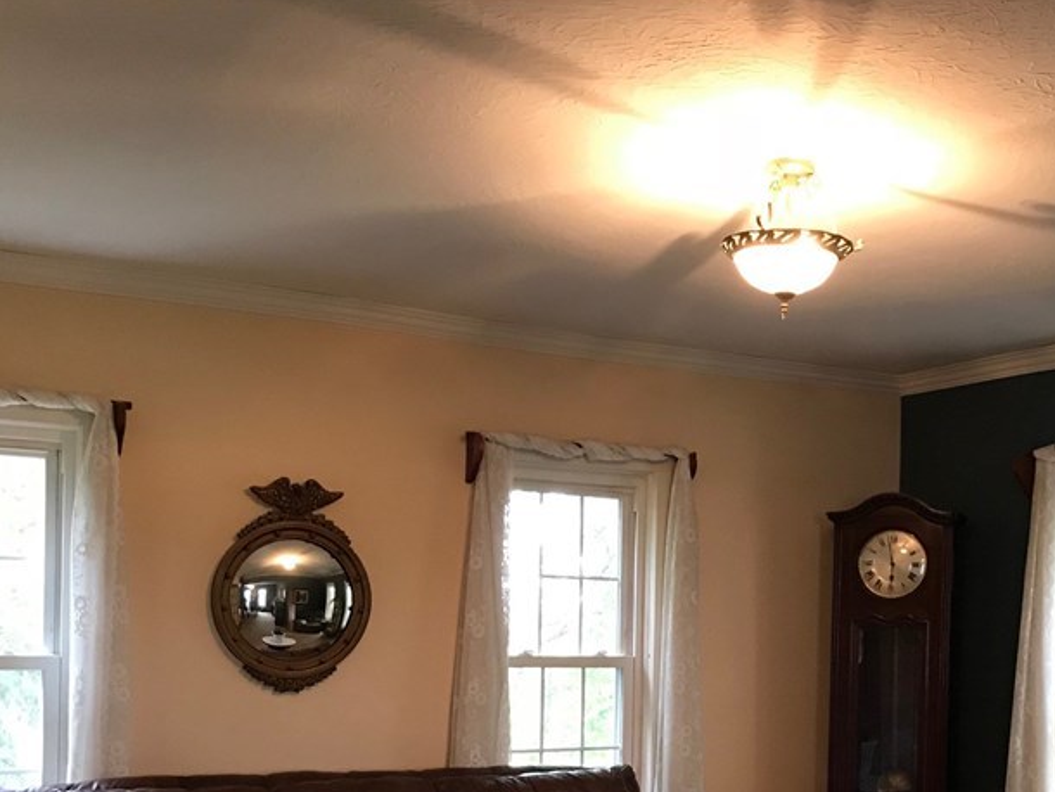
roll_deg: -1.5
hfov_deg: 39.9
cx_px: 706
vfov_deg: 30.0
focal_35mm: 47
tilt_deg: -1.5
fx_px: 1433
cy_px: 654
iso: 64
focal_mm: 3.99
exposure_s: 1/15
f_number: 1.8
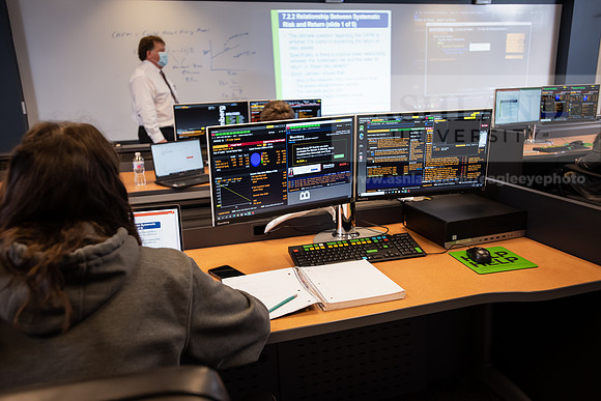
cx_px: 300
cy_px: 200
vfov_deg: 43.6
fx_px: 501
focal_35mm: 30
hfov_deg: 61.9
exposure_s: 1/160
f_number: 3.5
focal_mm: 30
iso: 1000
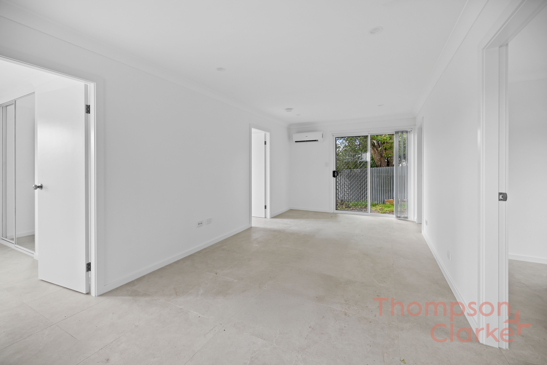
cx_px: 274
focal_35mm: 14
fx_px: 213
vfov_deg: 81.3
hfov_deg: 104.2
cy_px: 182
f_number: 4.5
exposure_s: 1
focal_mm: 14
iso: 100
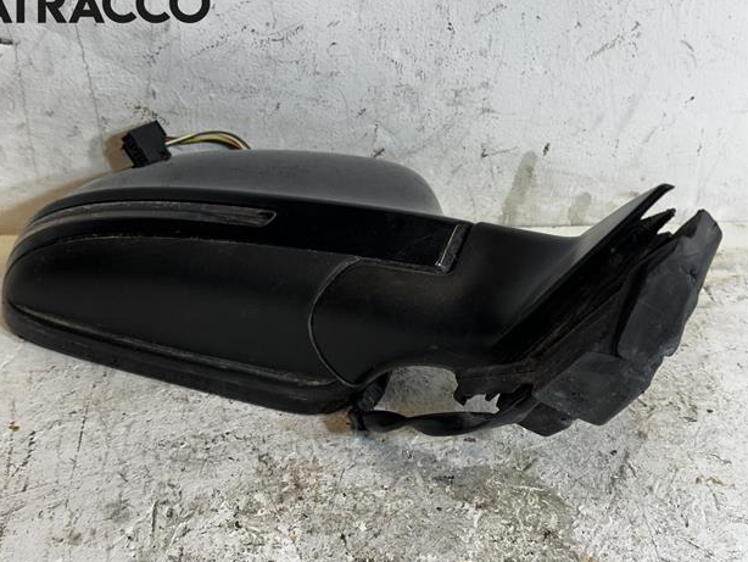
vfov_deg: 29.1
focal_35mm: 50
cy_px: 274
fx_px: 1081
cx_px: 365
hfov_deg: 38.2
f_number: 1.78
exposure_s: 1/100
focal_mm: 6.86
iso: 80
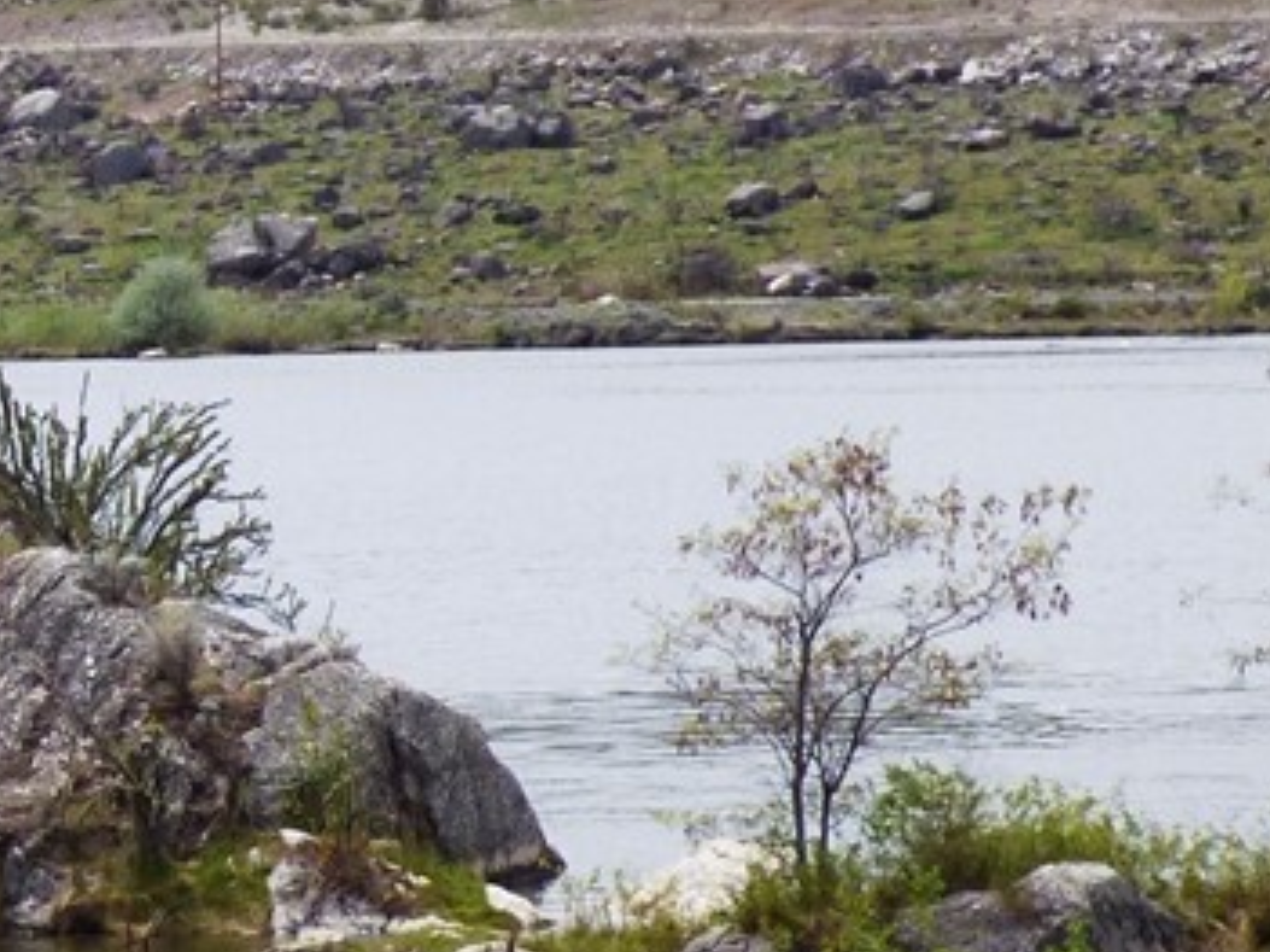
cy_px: 952
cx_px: -98
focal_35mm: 196
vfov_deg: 7.5
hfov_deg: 10.0
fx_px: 7188
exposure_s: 1/1000
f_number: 3.6
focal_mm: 7.37
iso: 100
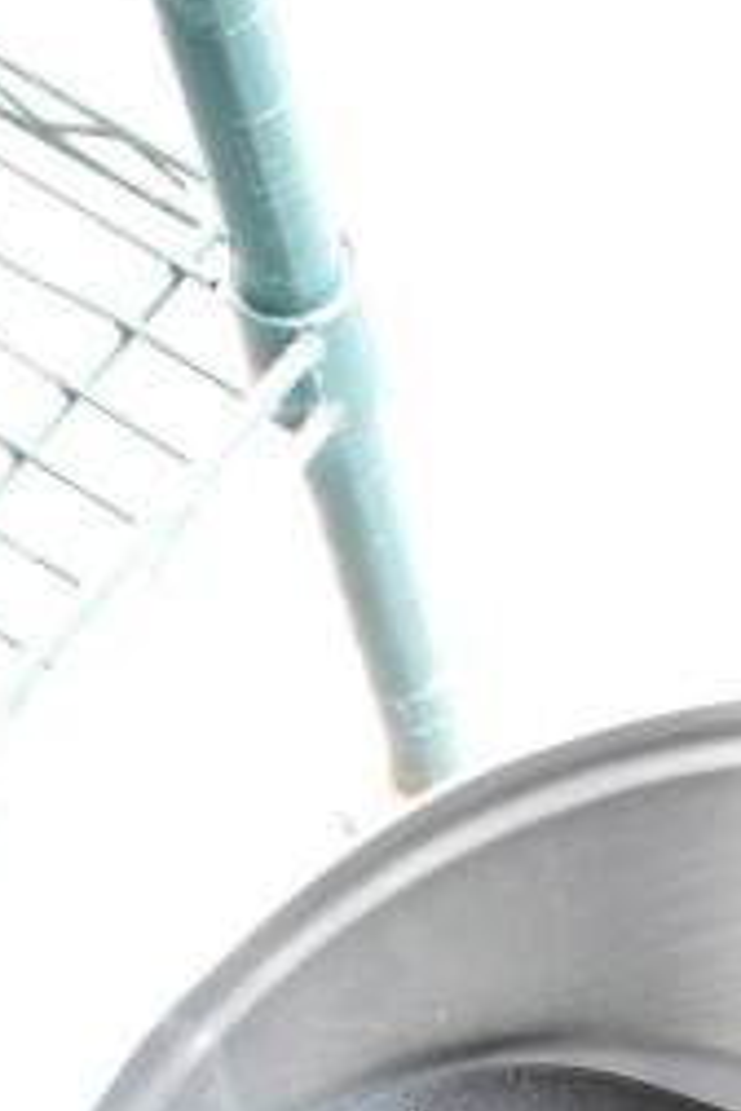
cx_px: 931
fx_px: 3026
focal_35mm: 98
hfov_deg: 13.5
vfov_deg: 19.1
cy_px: 1486
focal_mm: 18
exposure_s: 1/100
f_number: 5
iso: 1600
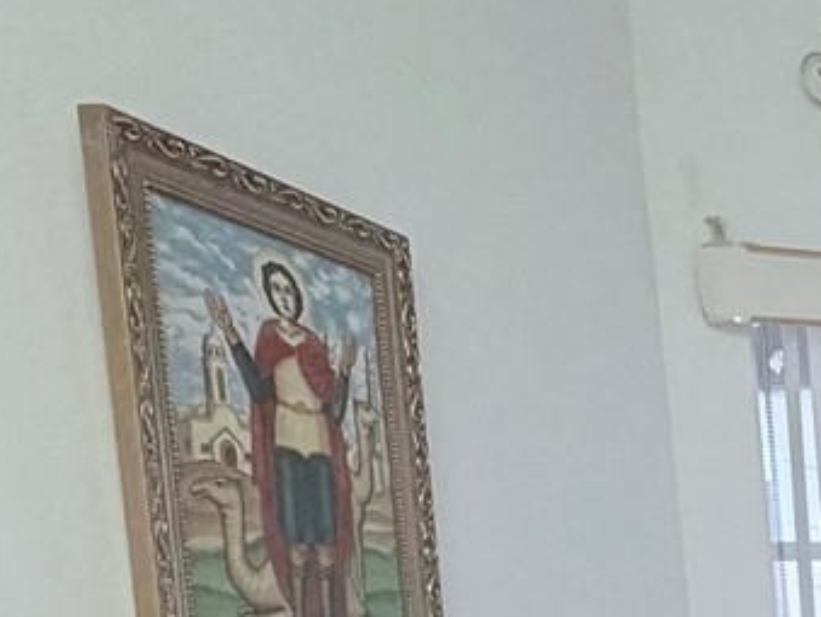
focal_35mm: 66
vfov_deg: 19.4
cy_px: 927
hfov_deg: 23.3
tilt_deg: -10.8
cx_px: 1245
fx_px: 1567
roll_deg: +2.3
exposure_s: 1/60
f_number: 2.2
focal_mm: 2.22
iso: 200
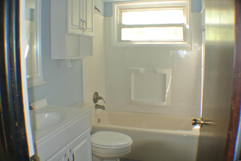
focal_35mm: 41
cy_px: 80
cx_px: 121
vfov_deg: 32.6
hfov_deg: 47.4
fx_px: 274
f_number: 4.2
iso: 640
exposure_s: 1/60
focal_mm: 15.1
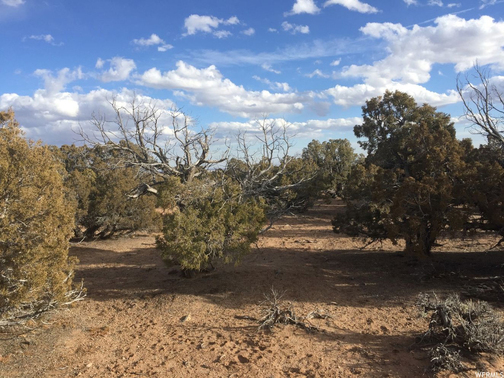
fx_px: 422
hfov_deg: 61.7
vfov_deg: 48.2
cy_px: 189
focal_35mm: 29
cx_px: 252
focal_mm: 4.15
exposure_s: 1/1236
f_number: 2.2
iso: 32
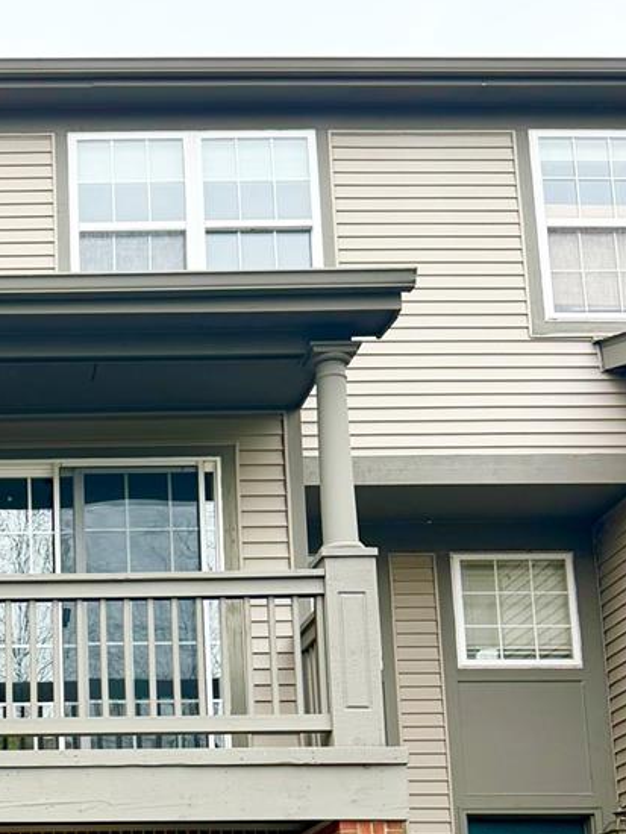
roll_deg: +0.9
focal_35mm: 67
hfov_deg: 20.8
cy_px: 719
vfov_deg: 28.1
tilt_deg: +12.2
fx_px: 1614
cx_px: -76
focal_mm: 6.76
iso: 100
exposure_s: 1/1653
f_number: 1.78
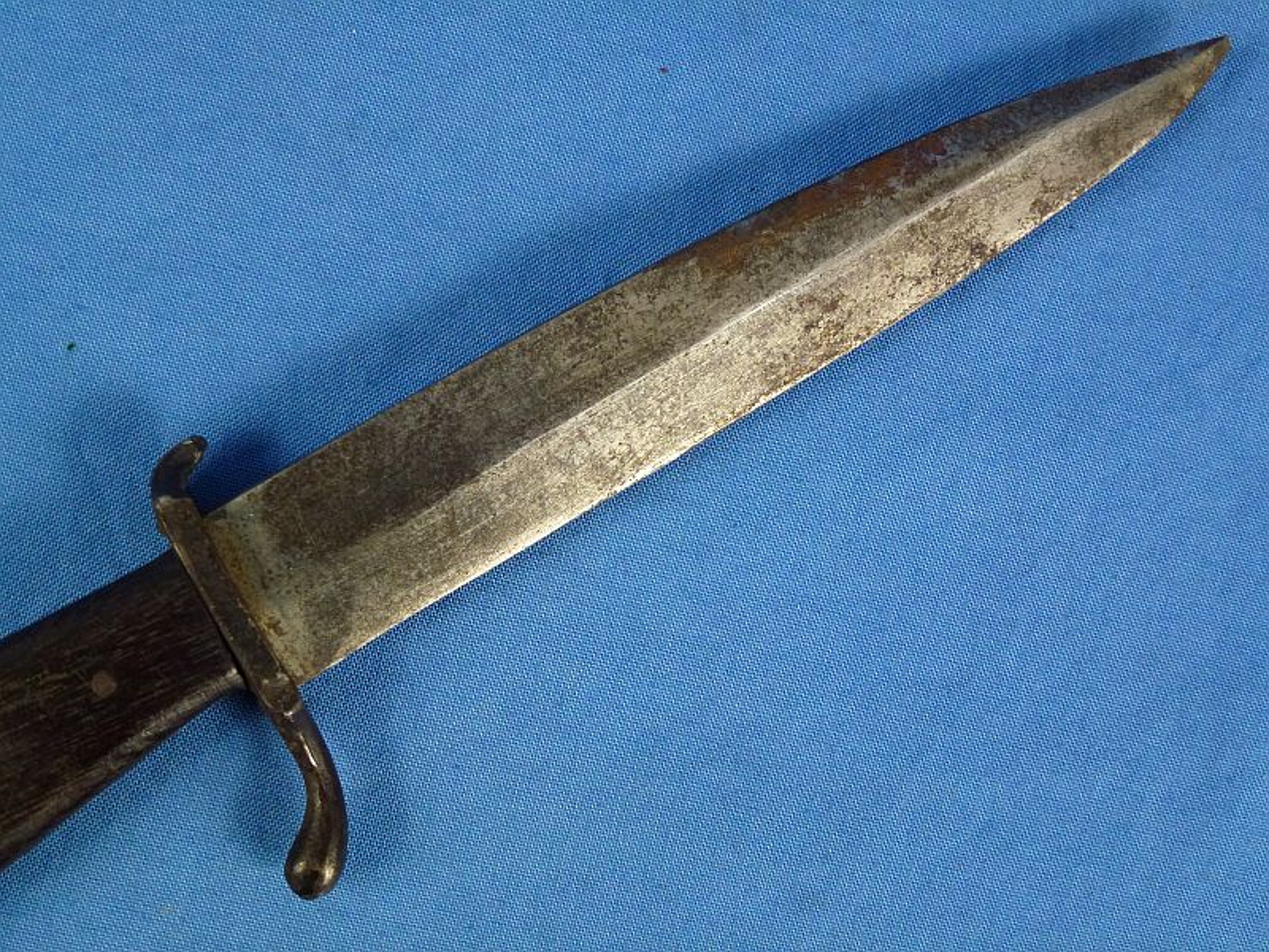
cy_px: 476
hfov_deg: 33.8
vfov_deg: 25.7
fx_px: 2090
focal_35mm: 57
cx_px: 634
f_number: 4.4
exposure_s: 1/80
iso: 320
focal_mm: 10.1
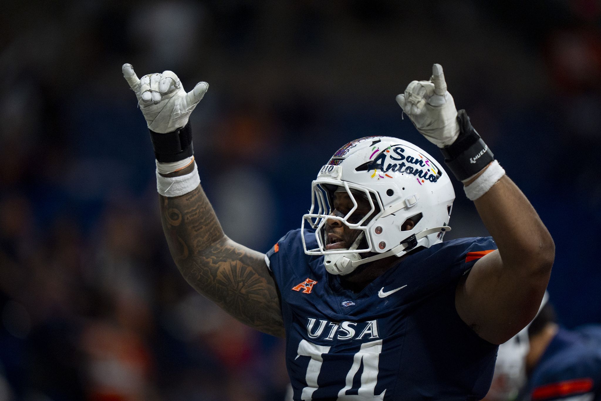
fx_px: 6677
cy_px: 200
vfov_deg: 3.4
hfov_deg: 5.2
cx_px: 300
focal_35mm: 400
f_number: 2.8
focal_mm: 400
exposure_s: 1/1250
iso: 4000
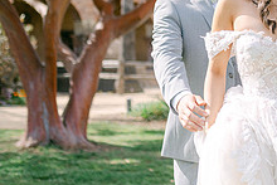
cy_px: -1
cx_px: 285
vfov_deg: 14.5
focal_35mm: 93
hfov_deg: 21.1
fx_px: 716
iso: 100
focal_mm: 35
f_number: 2
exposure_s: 1/4000
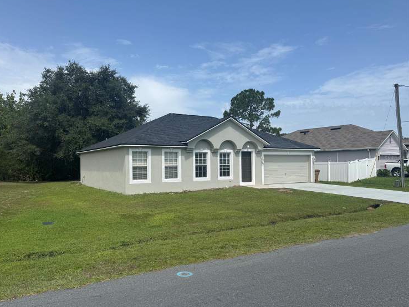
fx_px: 307
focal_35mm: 26
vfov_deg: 53.1
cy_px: 158
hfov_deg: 67.2
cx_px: 189
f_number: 1.78
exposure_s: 1/4608
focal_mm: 6.76
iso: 80
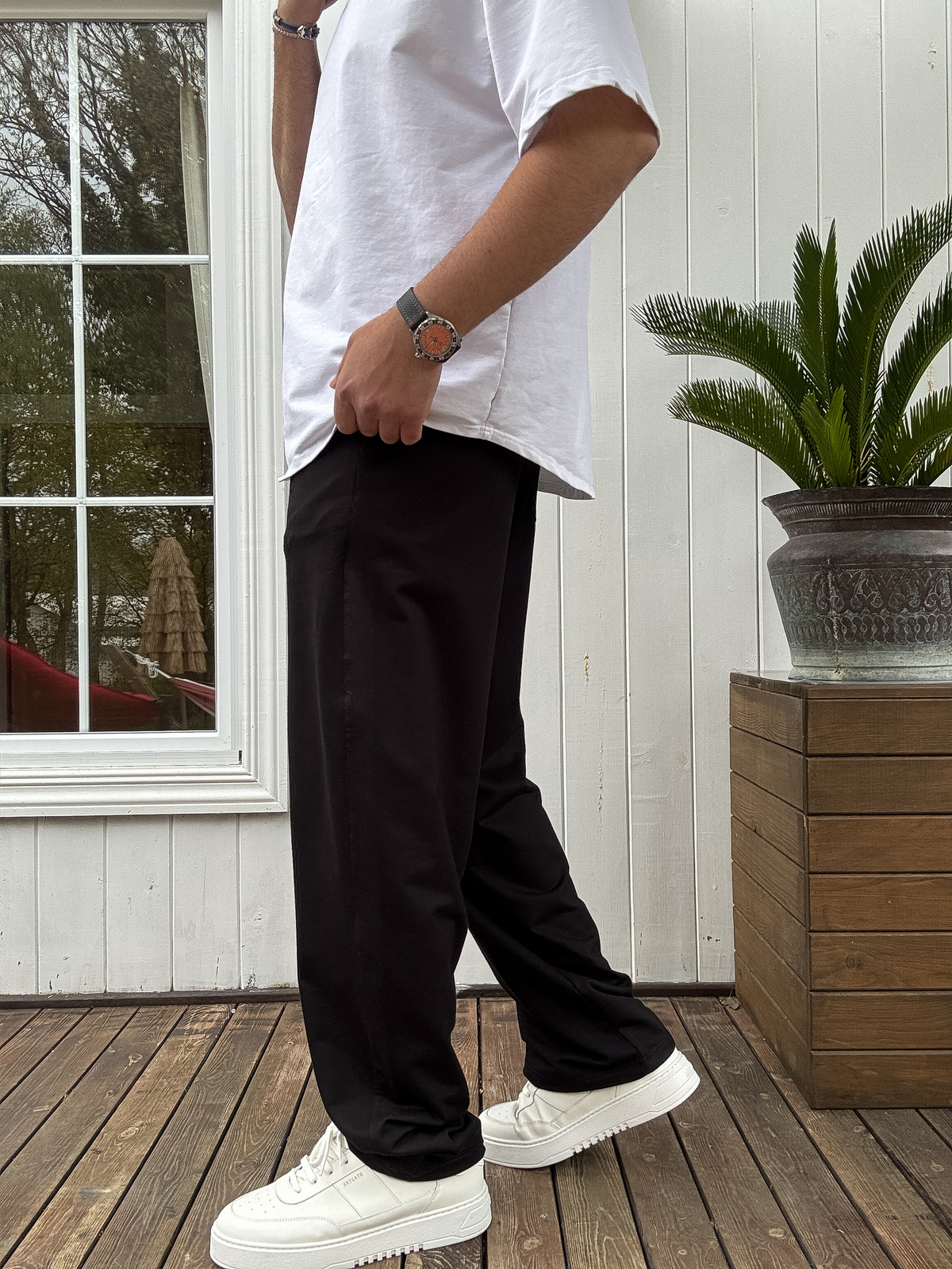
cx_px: 476
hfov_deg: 46.8
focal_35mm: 30
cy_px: 634
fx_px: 1100
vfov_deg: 60.0
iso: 20
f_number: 1.9
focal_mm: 2.69
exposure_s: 1/160
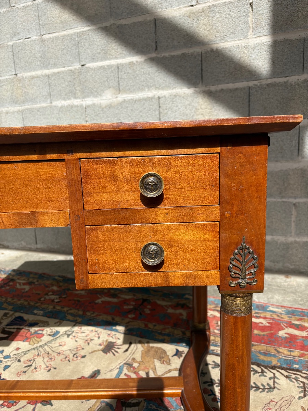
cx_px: 154
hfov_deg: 53.1
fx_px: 308
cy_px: 206
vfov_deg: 67.3
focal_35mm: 26
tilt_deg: -11.1
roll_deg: +1.9
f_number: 1.6
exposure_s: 1/2639
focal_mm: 5.96
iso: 50
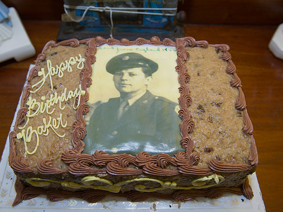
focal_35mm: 34
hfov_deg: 54.0
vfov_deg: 41.8
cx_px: 141
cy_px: 105
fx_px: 278
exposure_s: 1/100
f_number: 5
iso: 200
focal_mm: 31
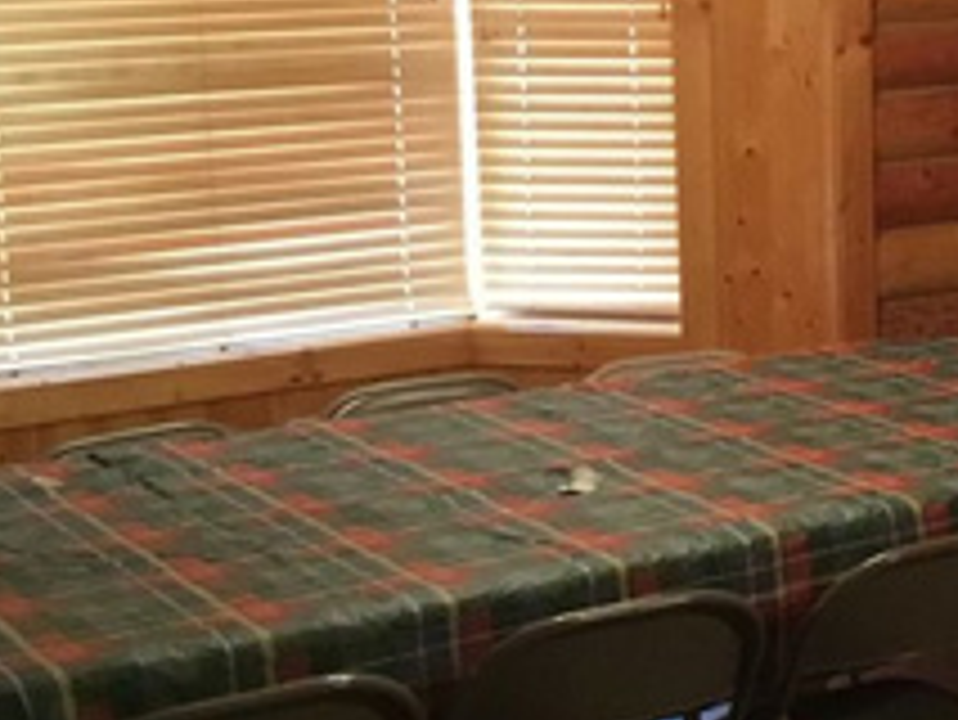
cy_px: 261
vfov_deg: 15.9
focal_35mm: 93
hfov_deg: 19.9
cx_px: 1111
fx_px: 2575
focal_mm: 3.3
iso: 250
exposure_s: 1/30
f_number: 2.4
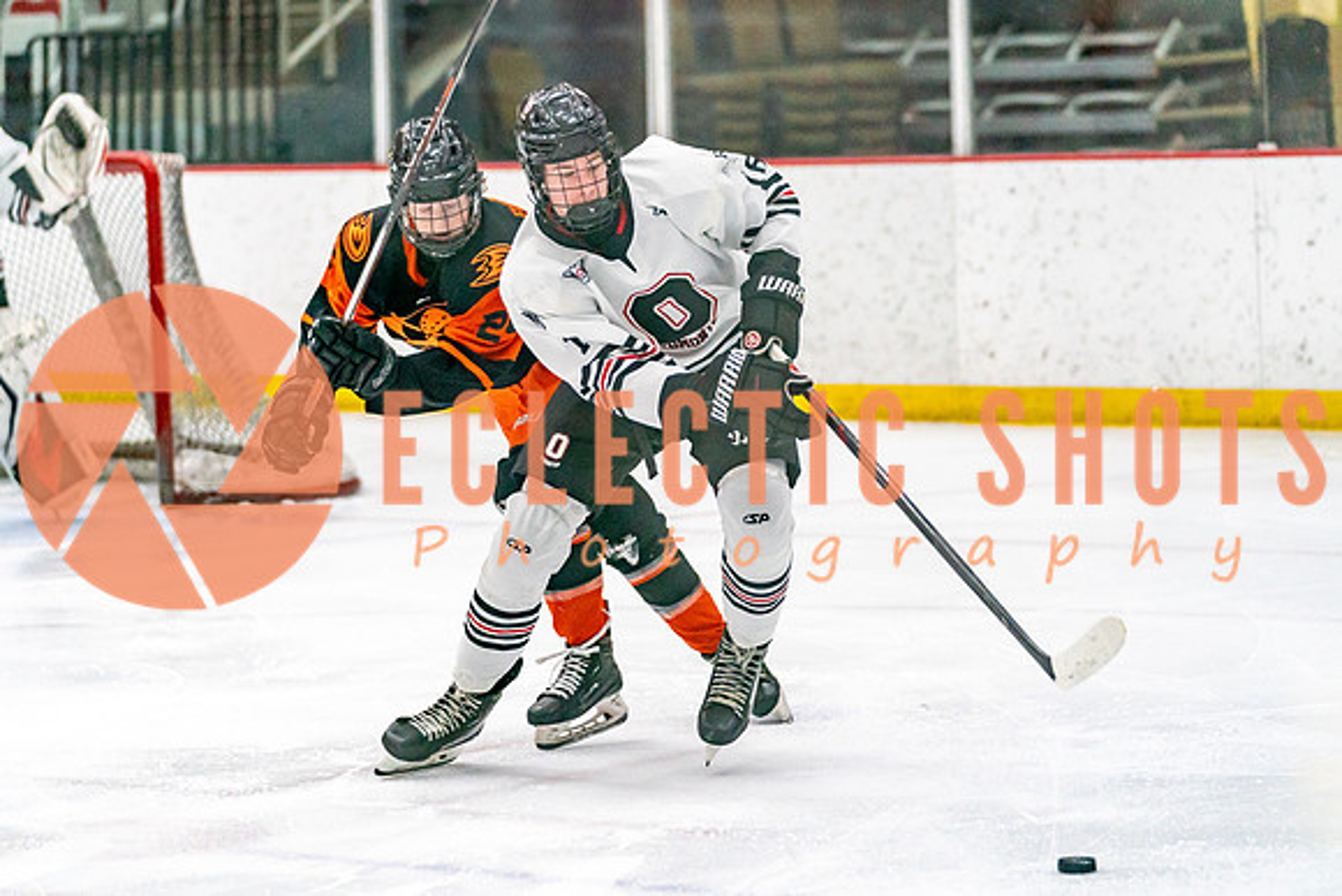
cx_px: 623
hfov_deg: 13.4
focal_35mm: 153
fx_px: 5704
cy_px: 390
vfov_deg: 9.0
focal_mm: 127
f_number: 2.8
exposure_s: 1/1250
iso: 3200
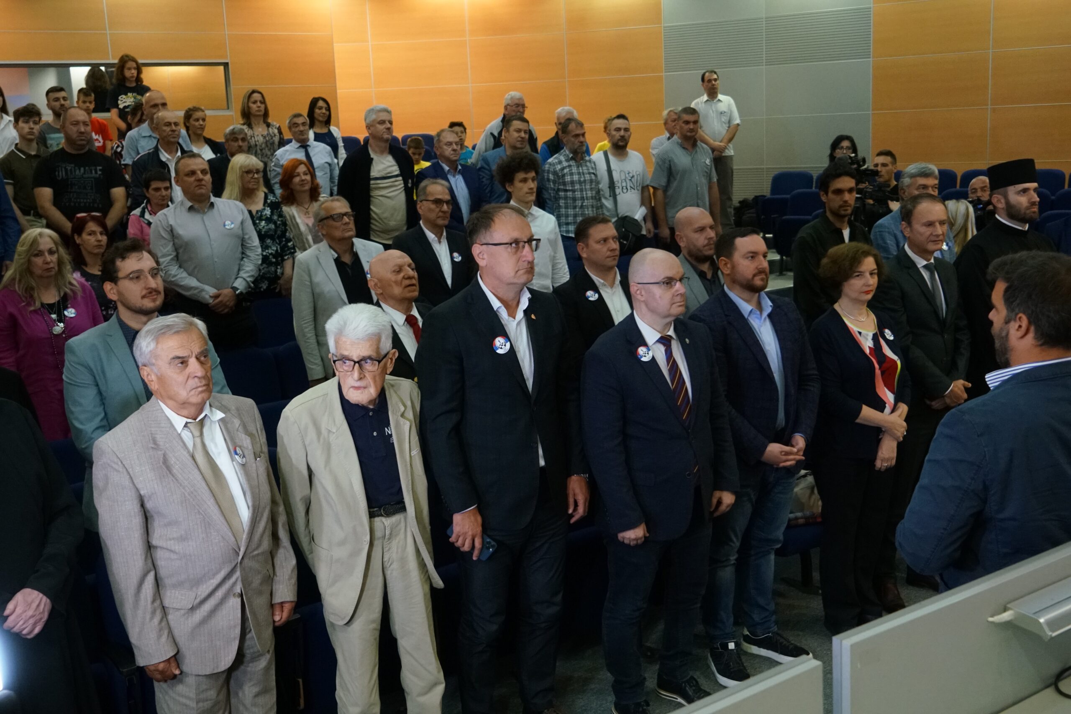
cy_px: 357
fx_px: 1071
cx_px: 536
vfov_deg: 36.9
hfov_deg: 53.1
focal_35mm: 36
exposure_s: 1/100
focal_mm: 24
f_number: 4
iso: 3200
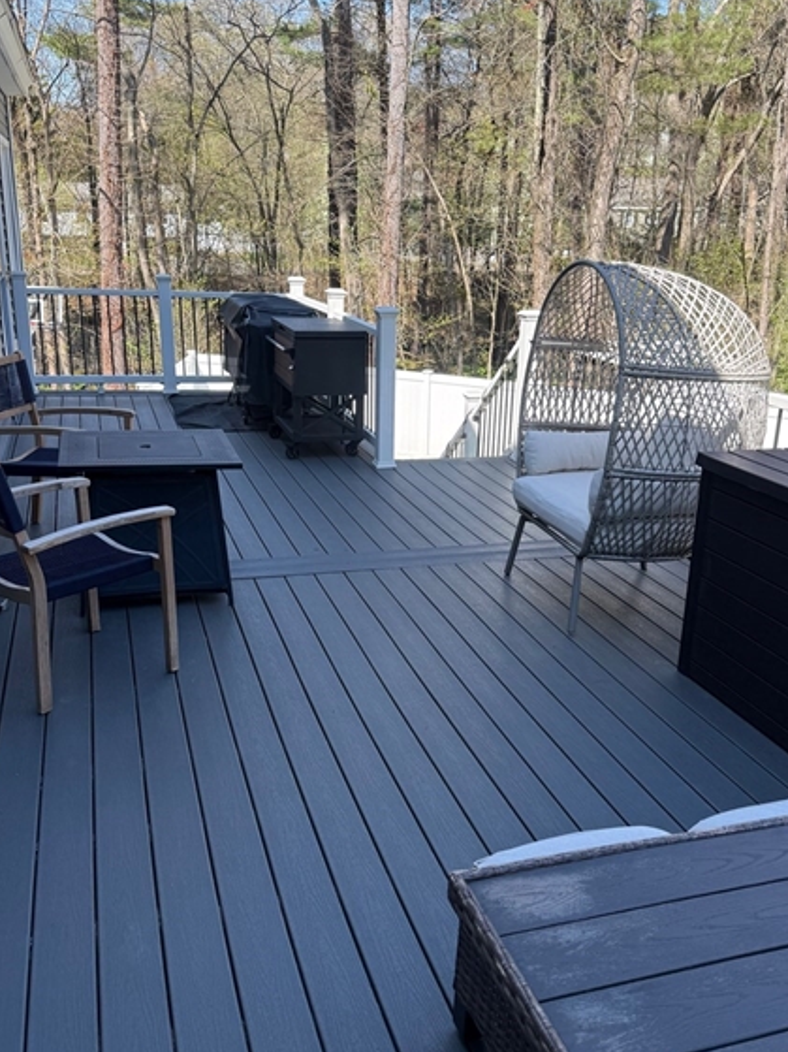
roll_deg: -0.7
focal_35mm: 33
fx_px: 1002
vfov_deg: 55.4
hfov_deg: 42.9
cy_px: 536
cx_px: 412
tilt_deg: -18.6
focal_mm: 6.76
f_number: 1.78
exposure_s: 1/1250
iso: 100
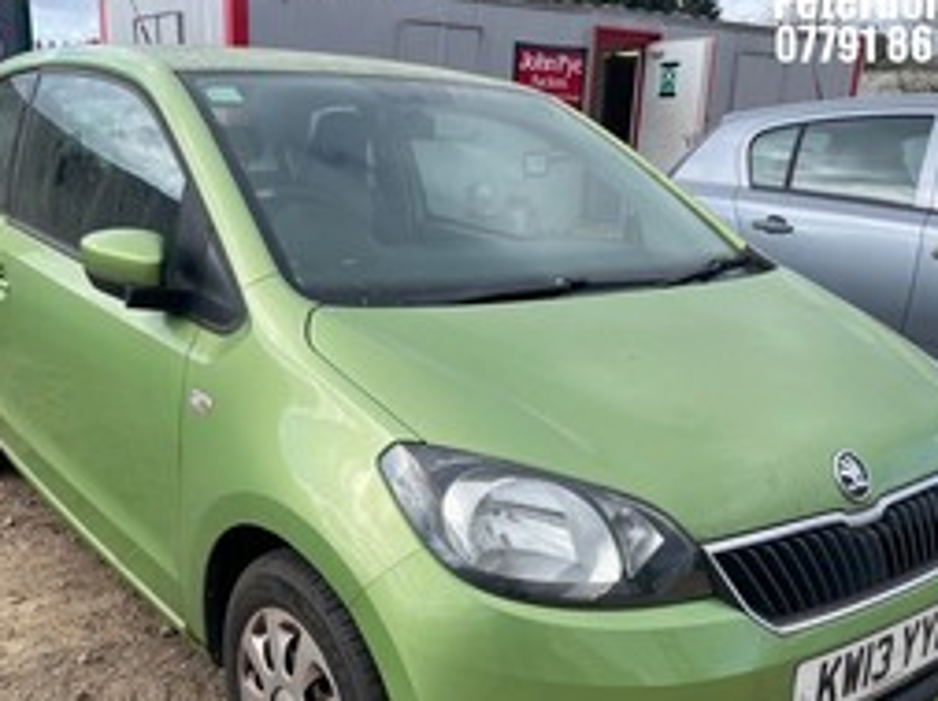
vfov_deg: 39.2
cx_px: 393
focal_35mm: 36
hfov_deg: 51.2
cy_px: 460
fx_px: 974
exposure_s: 1/1689
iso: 32
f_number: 1.6
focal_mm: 4.2
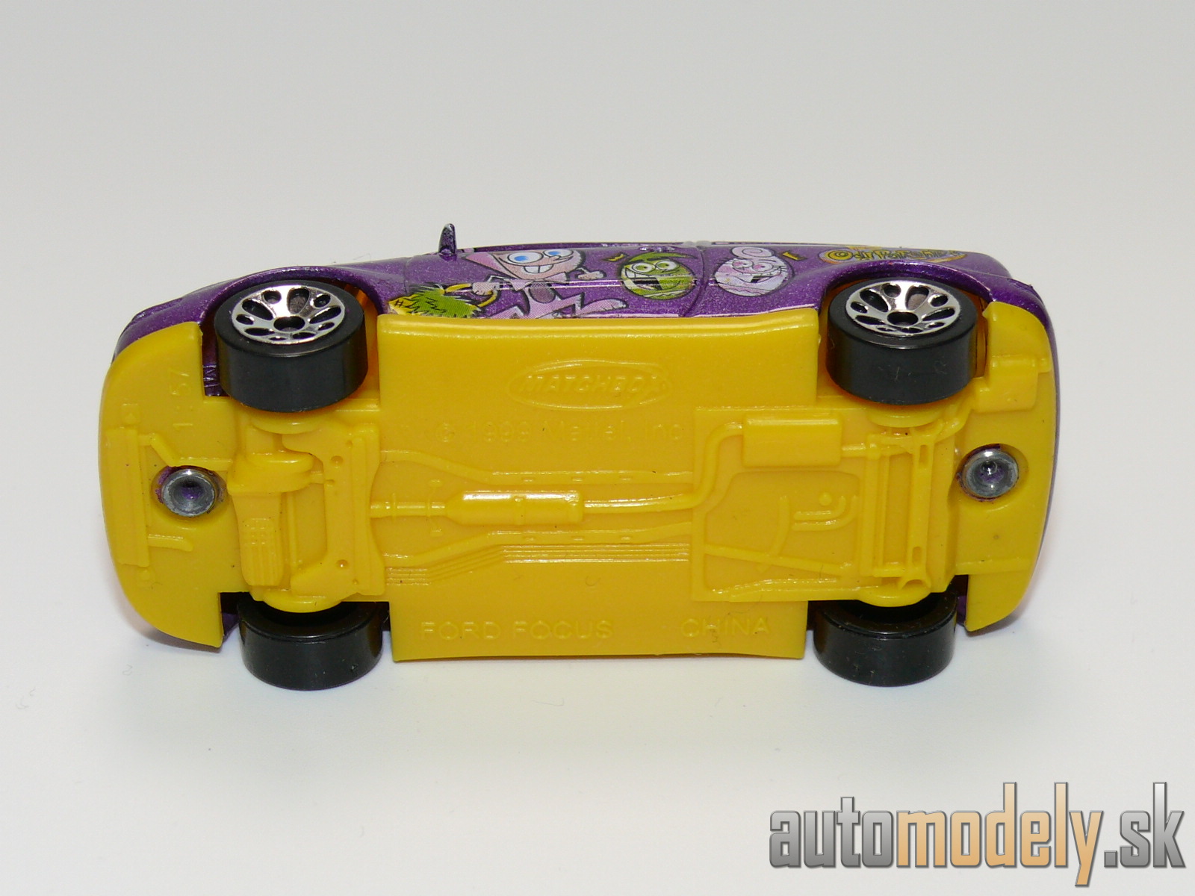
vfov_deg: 16.6
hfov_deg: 22.0
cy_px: 448
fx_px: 3072
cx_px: 598
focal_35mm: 89
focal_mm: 12.5
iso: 100
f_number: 4
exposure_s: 1/30
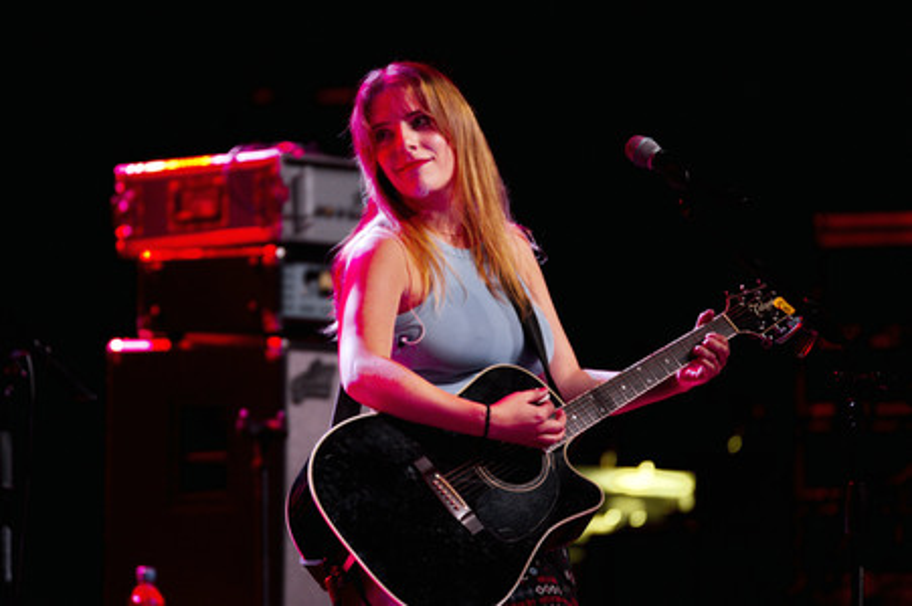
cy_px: 303
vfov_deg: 4.6
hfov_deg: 6.9
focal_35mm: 300
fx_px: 7594
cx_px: 456
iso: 1600
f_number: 2.8
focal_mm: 300
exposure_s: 1/100
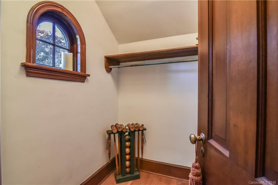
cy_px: 92
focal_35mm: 17
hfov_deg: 93.3
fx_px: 131
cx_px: 139
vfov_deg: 70.5
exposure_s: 1/100
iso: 4000
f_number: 10
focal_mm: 17
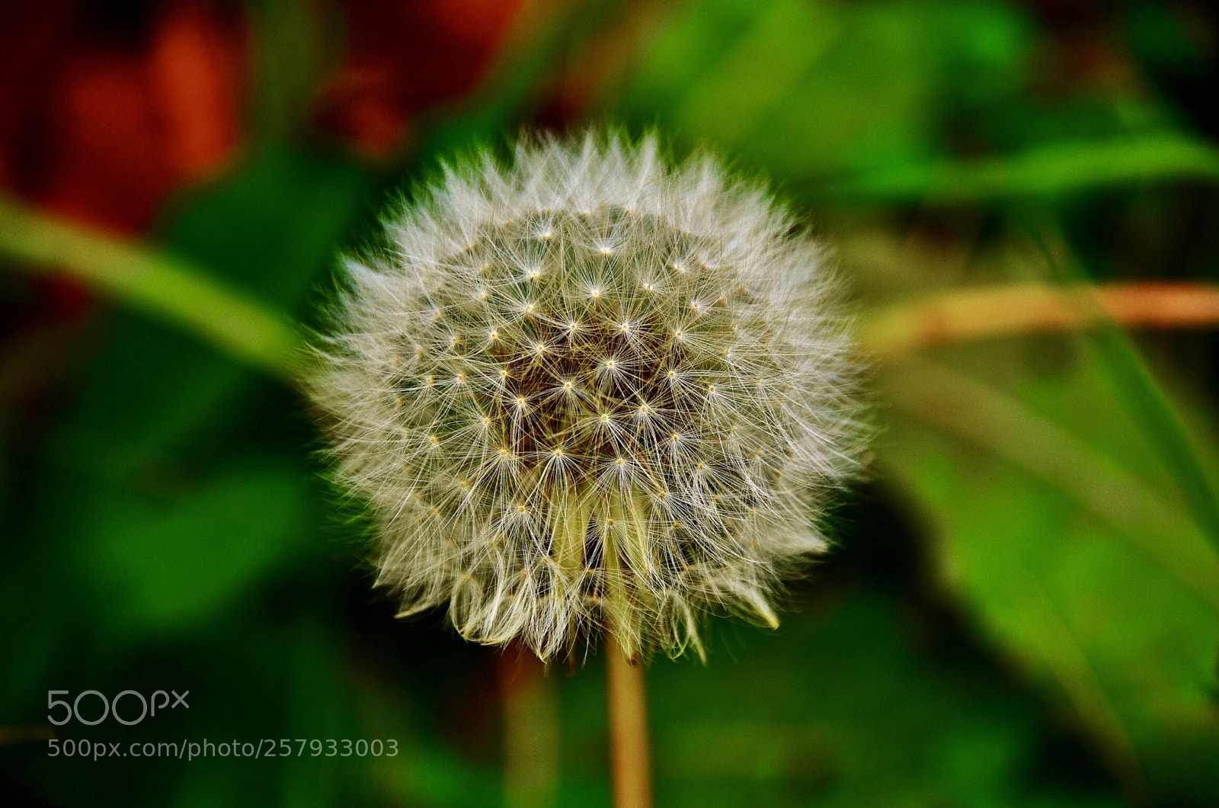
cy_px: 404
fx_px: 9378
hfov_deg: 7.4
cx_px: 610
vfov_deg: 4.9
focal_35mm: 278
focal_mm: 185
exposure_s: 1/320
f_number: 6.3
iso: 200
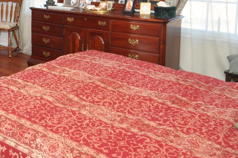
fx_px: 304
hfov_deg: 39.2
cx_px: 17
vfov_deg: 27.6
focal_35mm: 46
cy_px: 3
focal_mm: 12
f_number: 4
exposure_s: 1/60
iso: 250
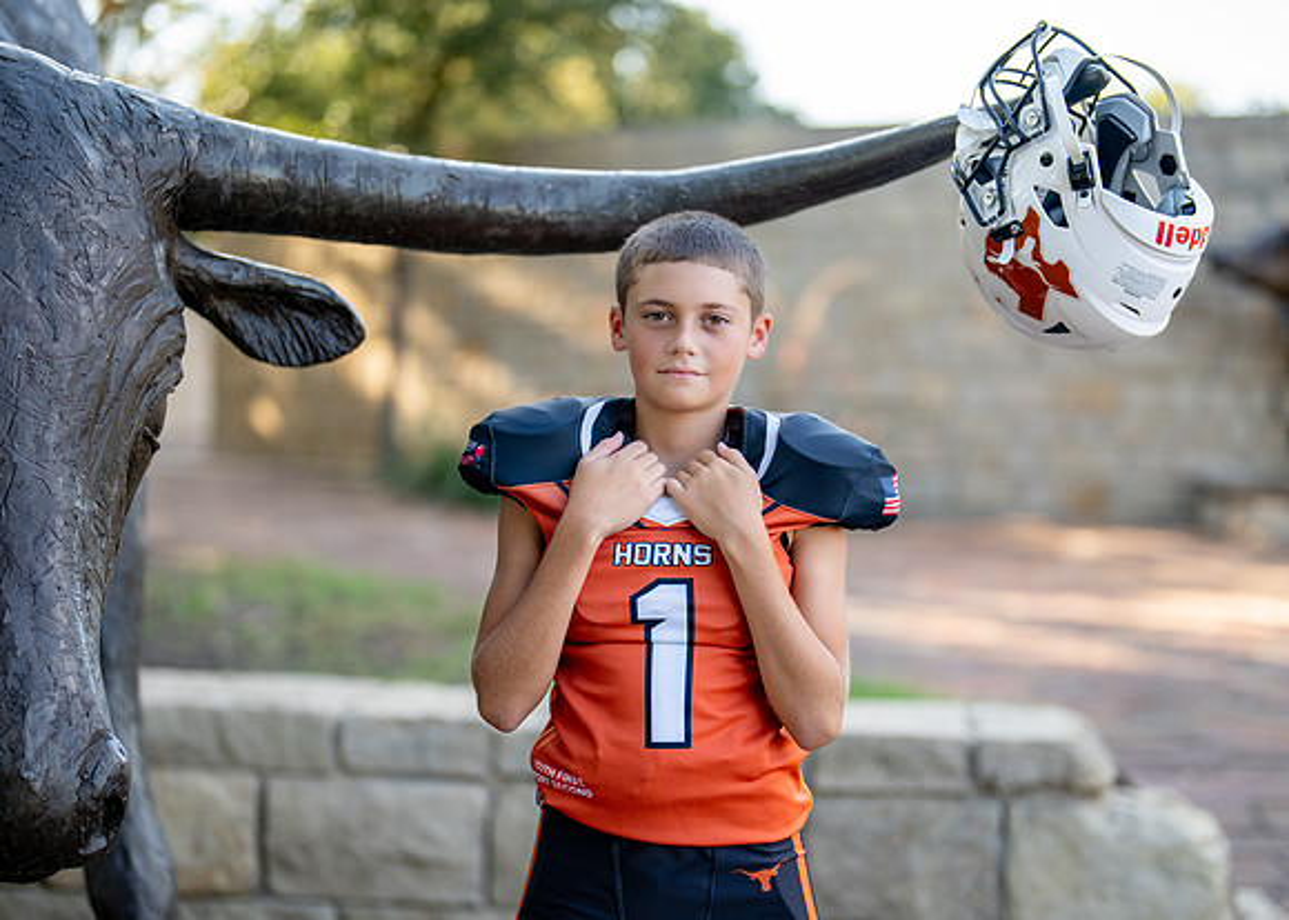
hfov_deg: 31.3
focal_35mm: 63
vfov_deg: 22.6
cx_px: 684
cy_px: 545
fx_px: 2298
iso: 200
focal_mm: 50
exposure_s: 1/1600
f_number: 1.2
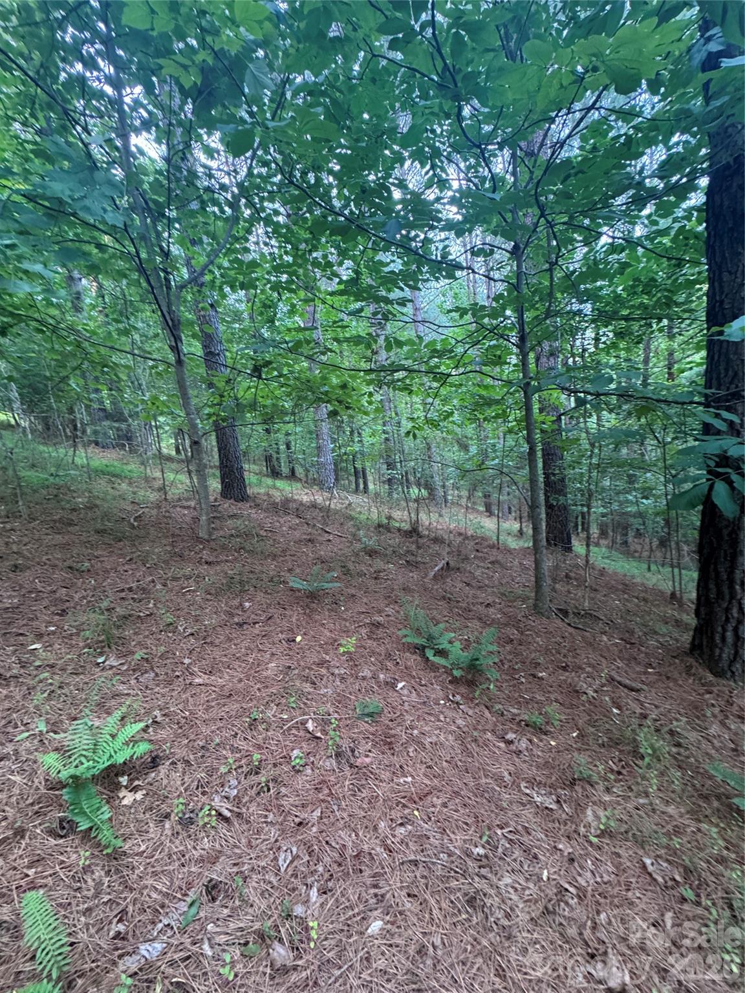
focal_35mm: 14
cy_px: 496
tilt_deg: -7.0
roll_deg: +6.9
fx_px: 402
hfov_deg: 85.7
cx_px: 372
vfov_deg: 102.1
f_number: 2.2
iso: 400
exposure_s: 1/60
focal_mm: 2.22
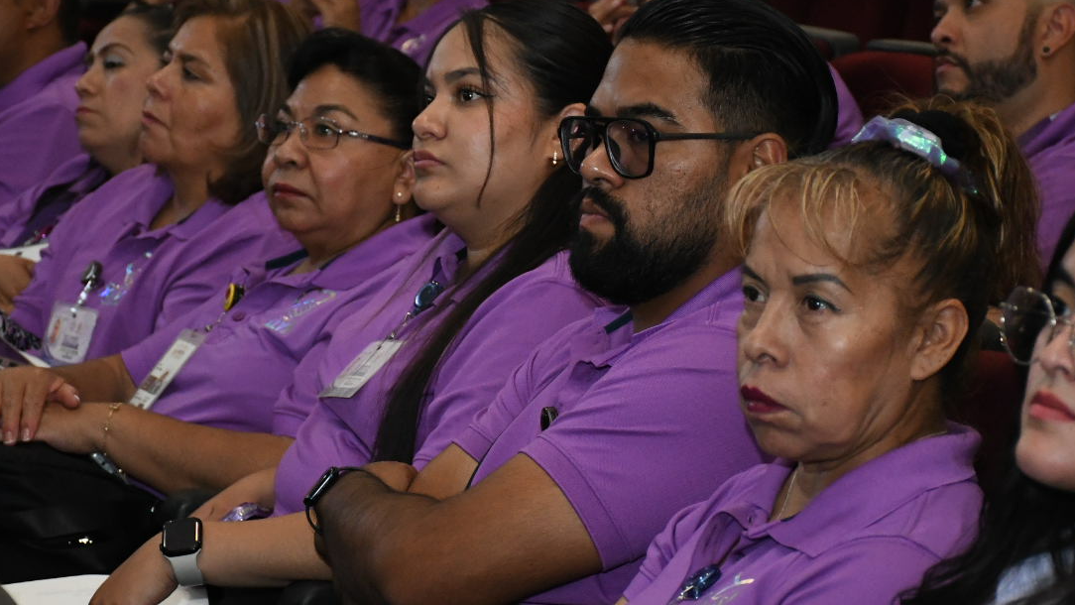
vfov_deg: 7.8
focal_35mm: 155
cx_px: 592
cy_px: 371
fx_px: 4419
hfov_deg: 13.9
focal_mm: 66
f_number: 5.6
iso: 4000
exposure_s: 1/125
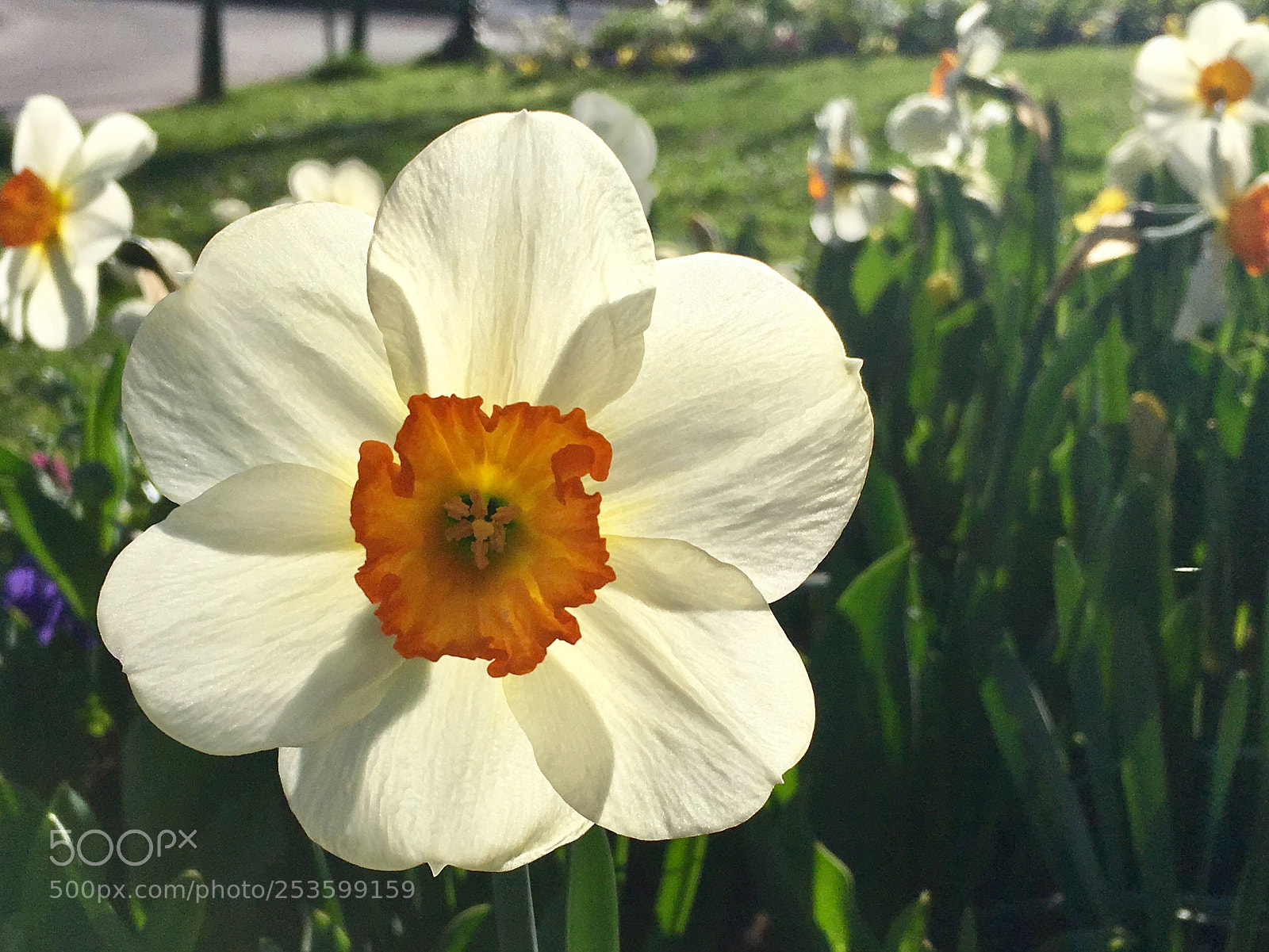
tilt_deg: -15.9
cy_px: 476
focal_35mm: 29
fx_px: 1063
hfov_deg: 61.6
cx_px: 634
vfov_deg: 48.3
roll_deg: +0.7
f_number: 2.2
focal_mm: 4.15
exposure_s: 1/4525
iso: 25
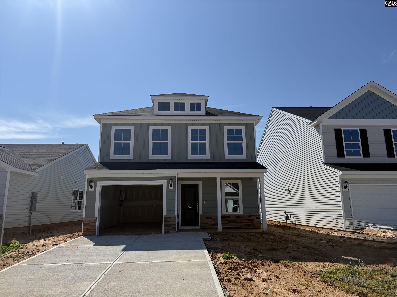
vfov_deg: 56.8
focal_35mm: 24
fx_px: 275
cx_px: 198
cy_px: 148
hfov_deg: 71.6
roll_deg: +0.7
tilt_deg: +12.1
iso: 80
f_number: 1.78
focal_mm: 6.76
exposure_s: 1/10309
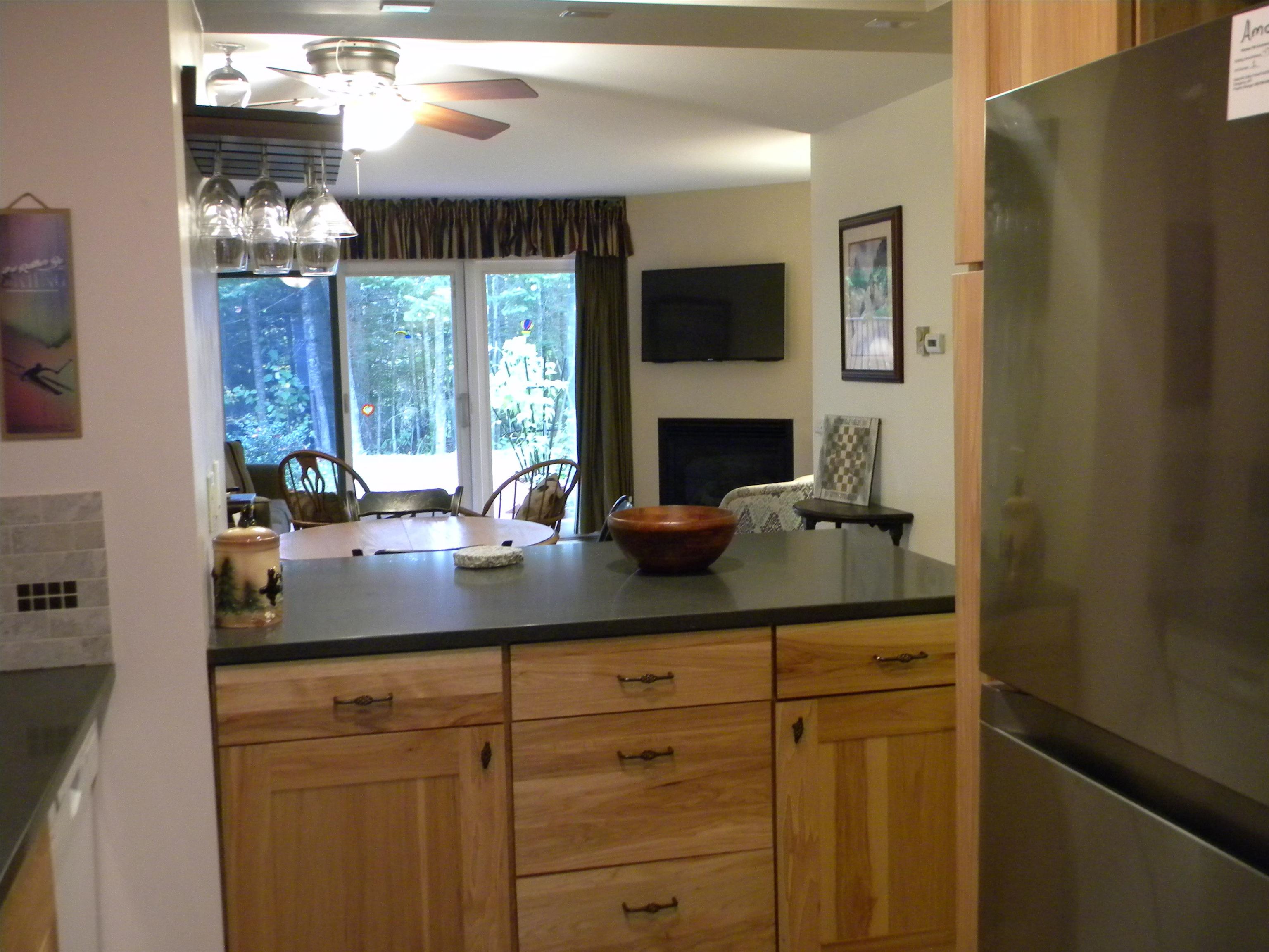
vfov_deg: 39.7
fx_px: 1320
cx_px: 634
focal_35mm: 36
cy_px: 476
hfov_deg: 51.4
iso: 400
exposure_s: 1/10
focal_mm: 6.4
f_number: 3.7
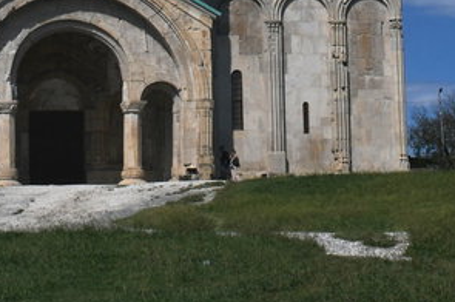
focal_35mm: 110
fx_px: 1389
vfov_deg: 11.6
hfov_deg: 18.6
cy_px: -219
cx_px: 251
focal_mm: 18
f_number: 8
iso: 100
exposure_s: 1/320
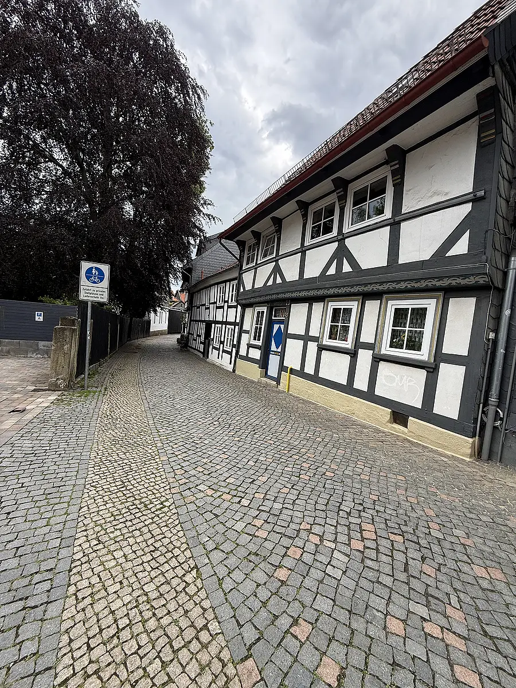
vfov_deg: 102.1
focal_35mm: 14
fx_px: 278
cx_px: 258
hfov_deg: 85.7
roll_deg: -4.8
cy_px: 344
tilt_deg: -2.2
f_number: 2.2
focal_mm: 2.22
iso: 64
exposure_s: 1/280
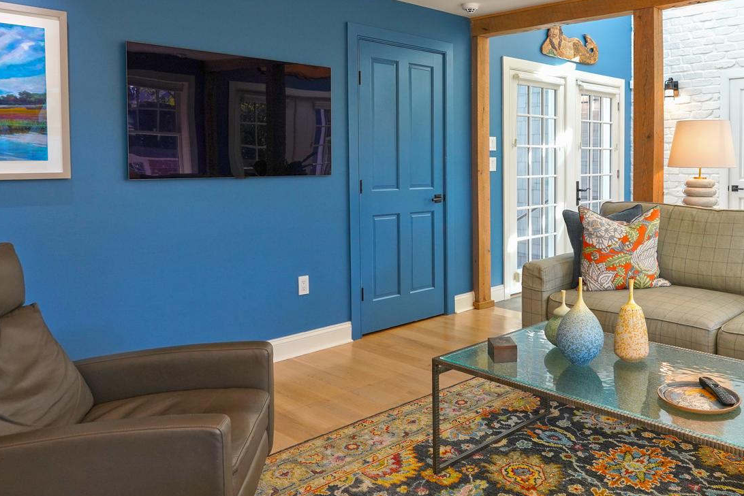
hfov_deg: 60.5
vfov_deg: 43.3
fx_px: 620
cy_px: 187
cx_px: 495
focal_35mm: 30
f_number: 4
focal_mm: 16
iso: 500
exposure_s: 1/160
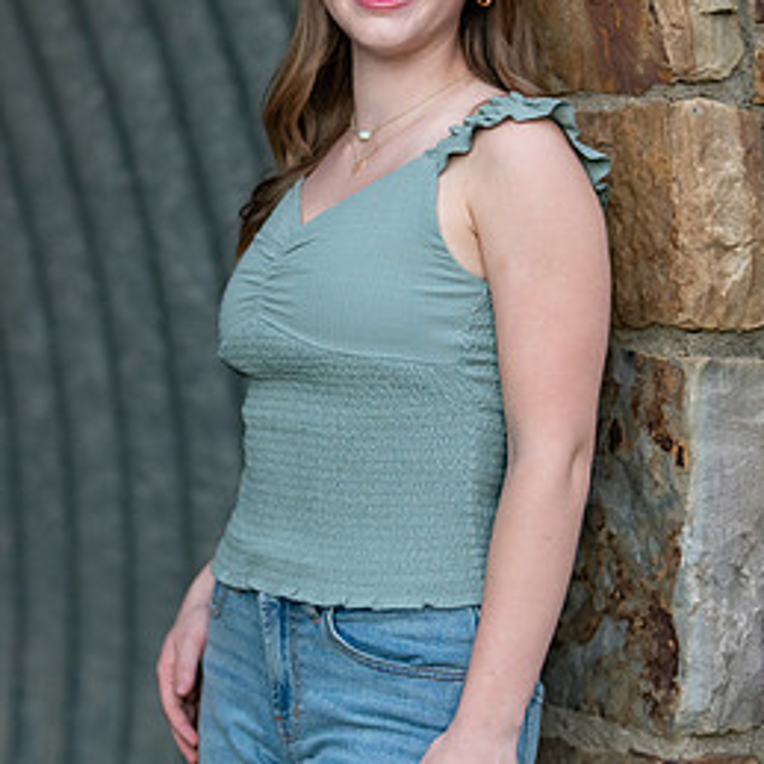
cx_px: 422
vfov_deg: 14.8
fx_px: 2922
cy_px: 212
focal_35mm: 117
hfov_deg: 14.9
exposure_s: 1/400
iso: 400
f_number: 1.2
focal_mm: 50
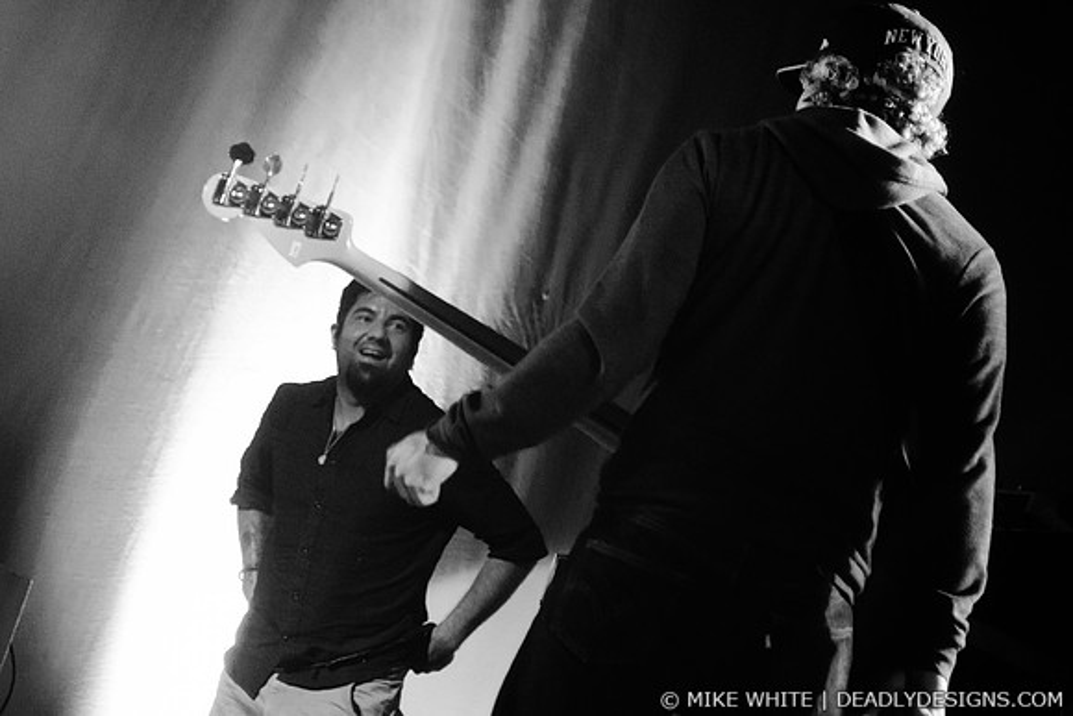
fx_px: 3130
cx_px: 536
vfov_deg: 13.0
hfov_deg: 19.5
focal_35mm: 105
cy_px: 358
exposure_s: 1/400
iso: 1600
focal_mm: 70
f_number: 2.8
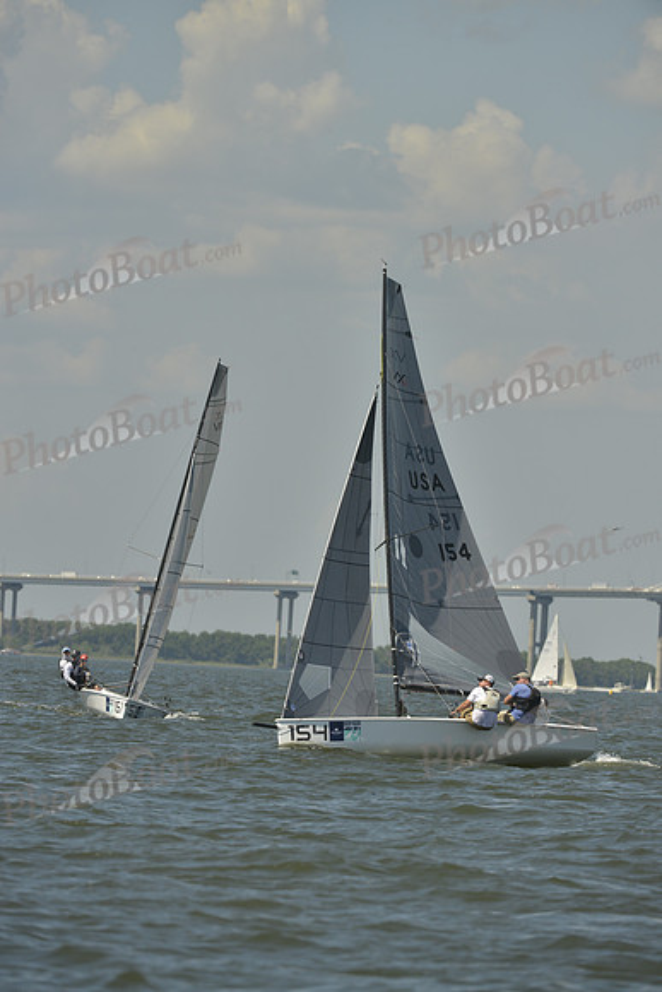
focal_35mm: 310
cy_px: 496
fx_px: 8545
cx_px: 331
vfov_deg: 6.6
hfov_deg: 4.4
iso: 280
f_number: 8
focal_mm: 310
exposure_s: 1/1600
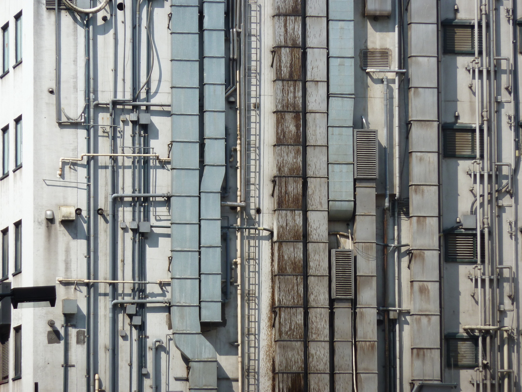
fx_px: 4192
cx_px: 261
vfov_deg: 5.3
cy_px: 196
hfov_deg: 7.1
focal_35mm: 278
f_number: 4.8
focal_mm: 45.7
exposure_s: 1/320
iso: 80
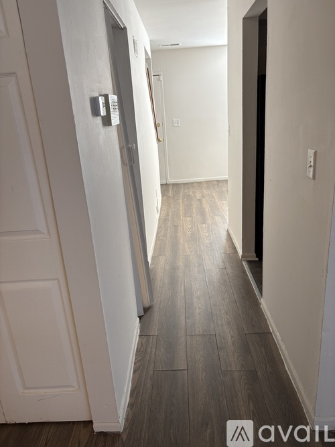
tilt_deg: -18.2
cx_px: 168
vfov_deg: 67.3
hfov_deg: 53.0
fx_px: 336
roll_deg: +4.3
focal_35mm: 26
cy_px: 224
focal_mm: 5.96
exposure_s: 1/120
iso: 80
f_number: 1.6
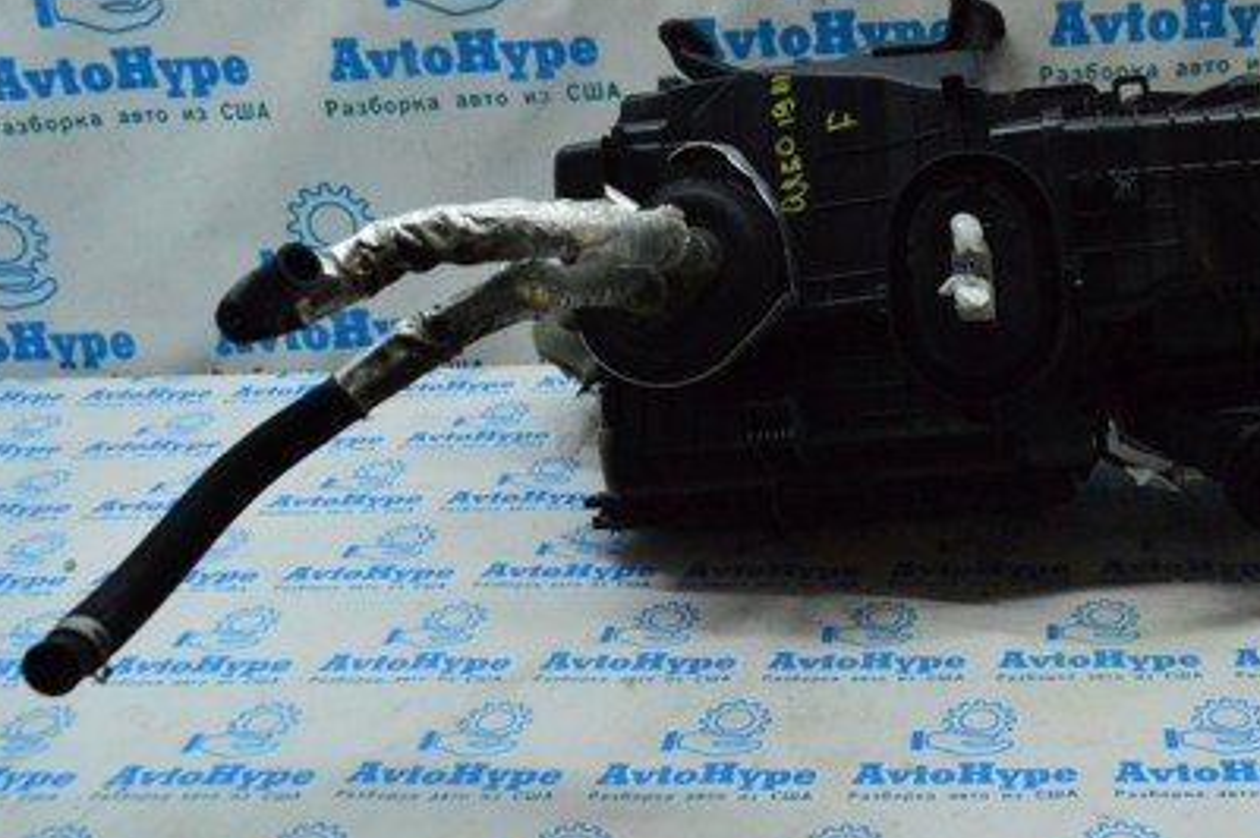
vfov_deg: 27.8
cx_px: 885
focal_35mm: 48
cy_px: 247
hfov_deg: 40.4
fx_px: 1679
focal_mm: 20
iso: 6400
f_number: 6.3
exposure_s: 1/640
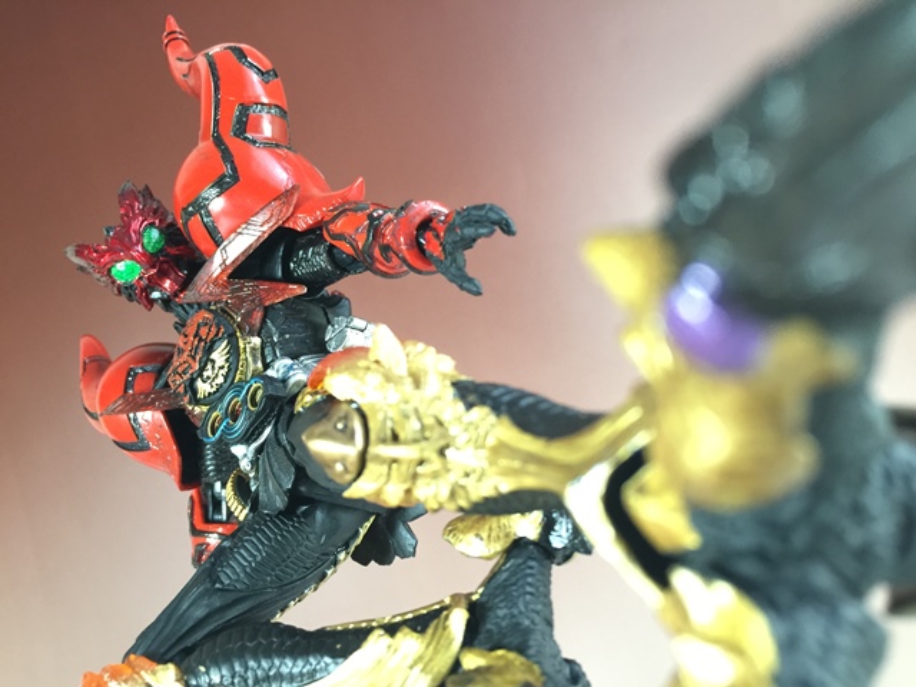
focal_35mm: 29
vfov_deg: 48.2
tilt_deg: +5.0
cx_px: 458
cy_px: 344
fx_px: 767
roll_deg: +14.7
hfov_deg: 61.7
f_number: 2.2
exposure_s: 1/10
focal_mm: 4.15
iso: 100
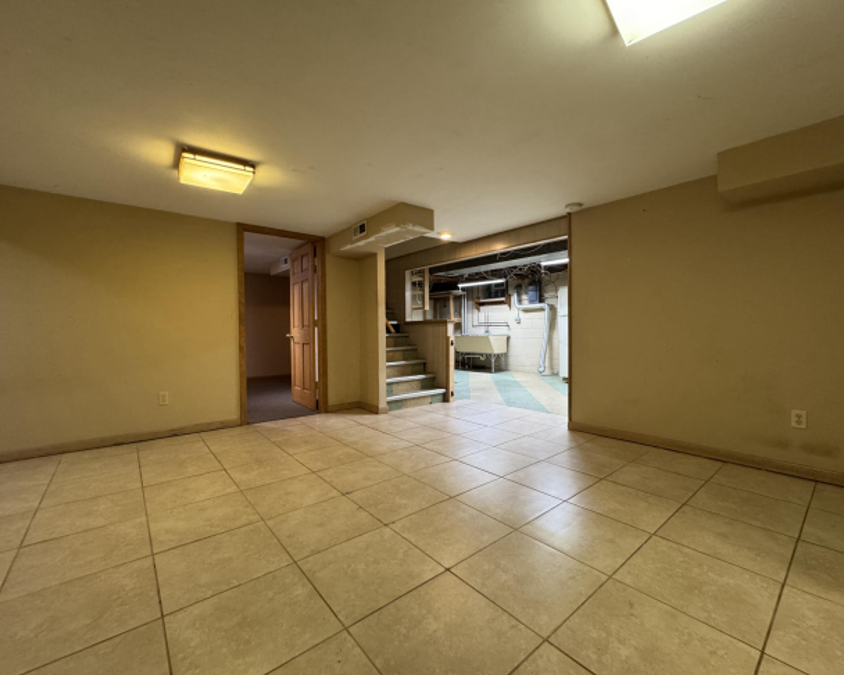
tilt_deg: -2.1
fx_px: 375
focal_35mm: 15
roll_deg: +0.1
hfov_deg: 96.8
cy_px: 335
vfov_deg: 84.0
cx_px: 434
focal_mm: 2.22
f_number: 2.2
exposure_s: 1/60
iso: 400
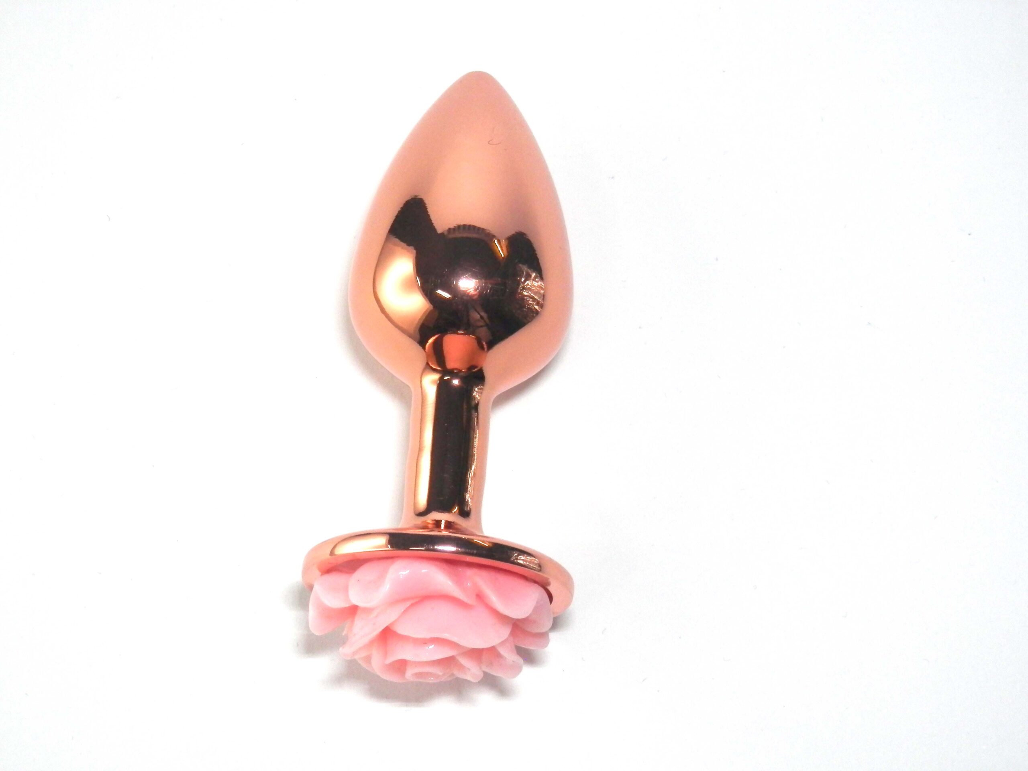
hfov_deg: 18.5
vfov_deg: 14.0
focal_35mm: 106
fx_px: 3148
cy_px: 386
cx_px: 514
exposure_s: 1/80
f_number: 5
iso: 200
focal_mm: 19
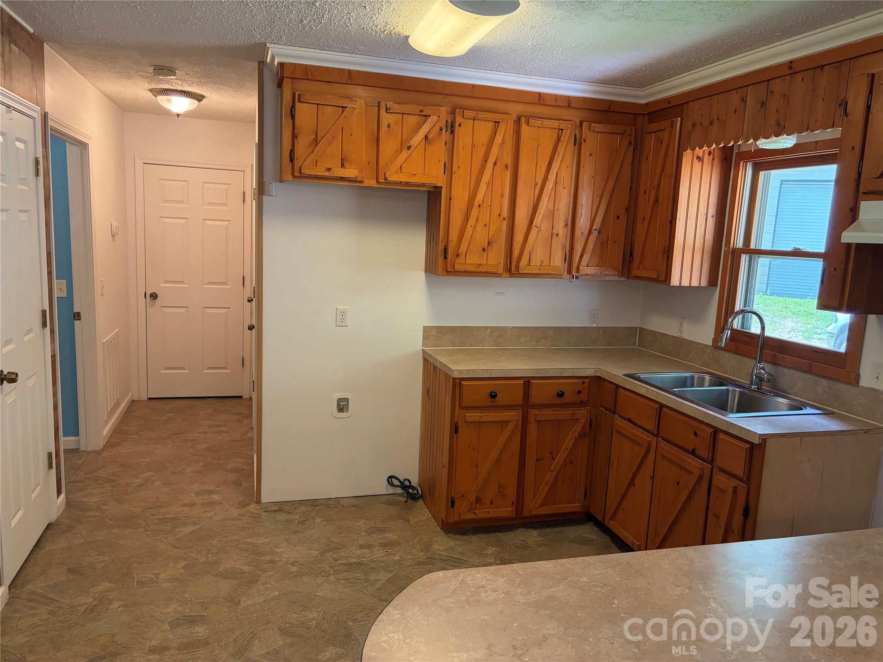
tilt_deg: -8.5
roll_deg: -2.5
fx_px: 663
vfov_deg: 53.1
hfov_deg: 67.3
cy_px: 331
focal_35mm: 26
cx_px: 442
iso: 200
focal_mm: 5.96
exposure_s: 1/120
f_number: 1.6
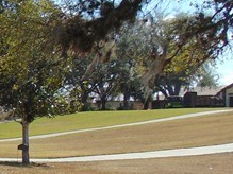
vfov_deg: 12.6
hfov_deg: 14.6
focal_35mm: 117
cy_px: 142
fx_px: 787
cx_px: -197
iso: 80
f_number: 7.7
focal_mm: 4.5
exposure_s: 1/250
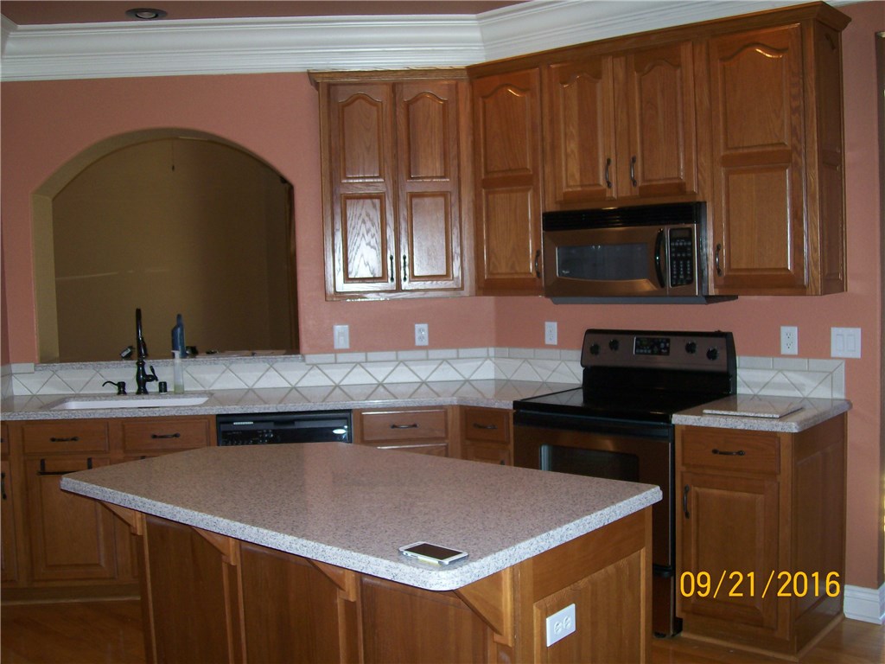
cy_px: 332
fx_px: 920
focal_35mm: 36
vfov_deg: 39.7
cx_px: 442
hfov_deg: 51.4
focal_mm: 6
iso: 80
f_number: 2.7
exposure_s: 1/64
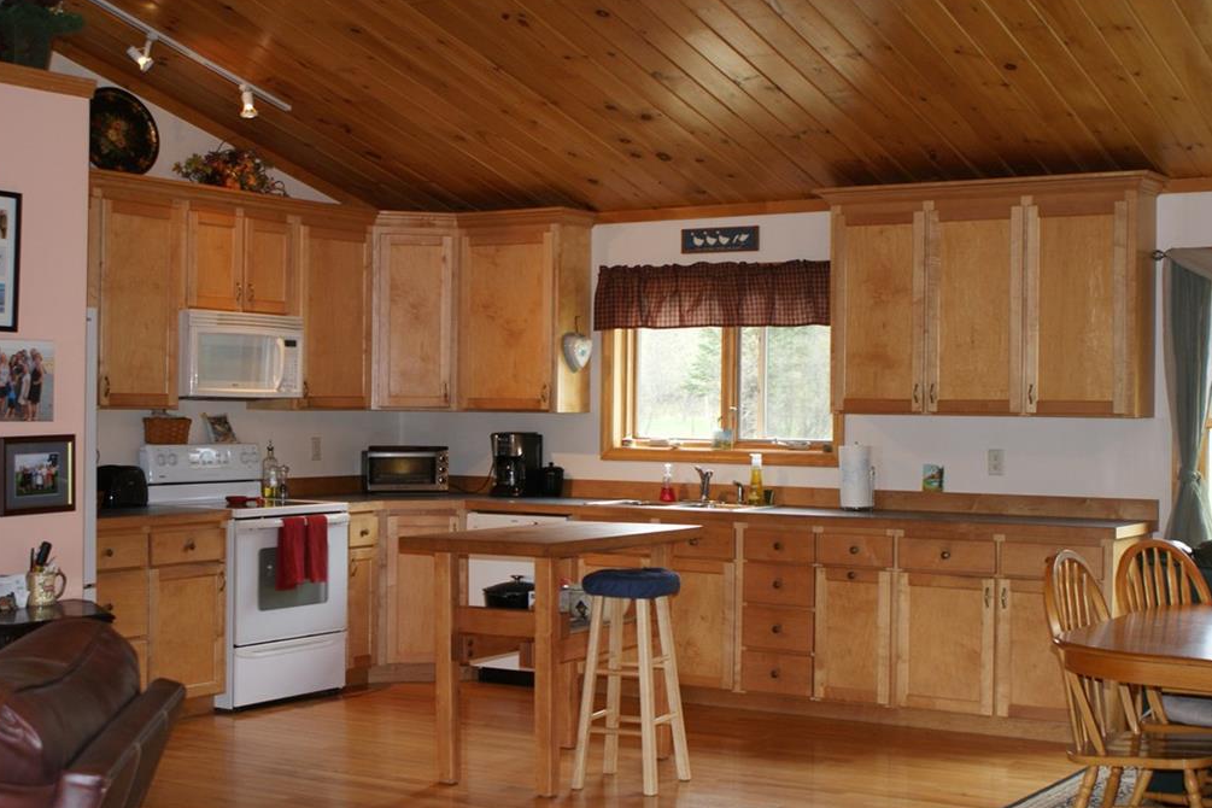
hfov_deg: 37.2
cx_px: 603
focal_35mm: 54
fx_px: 1801
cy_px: 400
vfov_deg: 25.3
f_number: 5.6
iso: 400
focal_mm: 35
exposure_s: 1/60
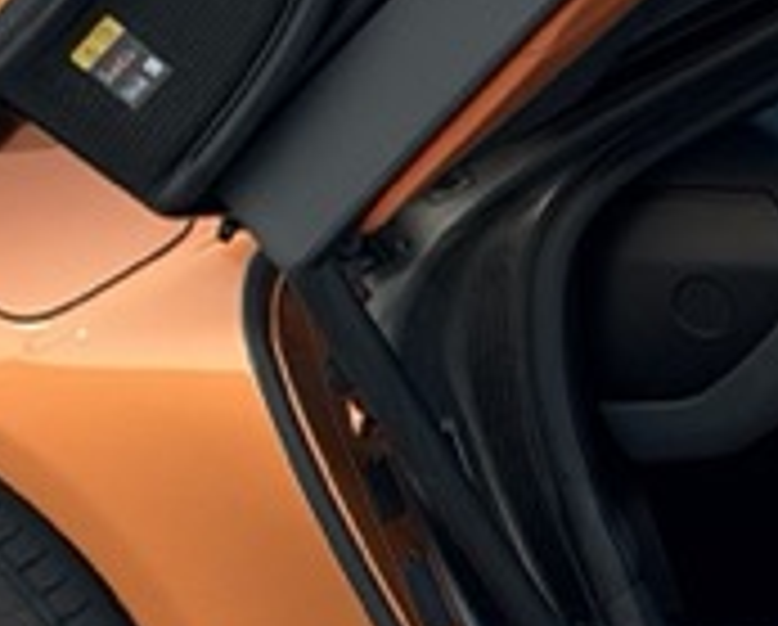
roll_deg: +1.0
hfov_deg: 10.0
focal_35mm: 173
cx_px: 1745
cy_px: 185
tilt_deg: -13.8
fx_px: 3990
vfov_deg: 8.9
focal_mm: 6.93
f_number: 1.8
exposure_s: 1/121
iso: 64
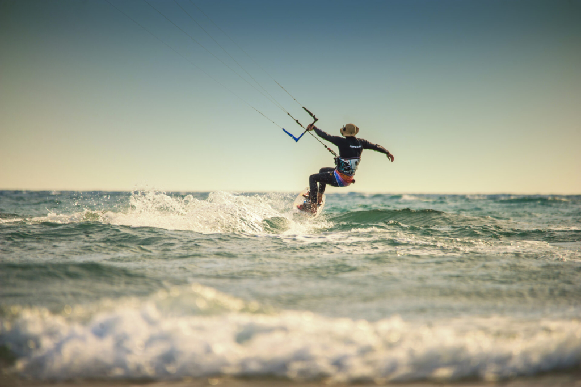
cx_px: 290
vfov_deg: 2.7
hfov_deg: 4.1
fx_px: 8066
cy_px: 194
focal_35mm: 500
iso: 200
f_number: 6.3
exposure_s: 1/800
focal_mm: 500
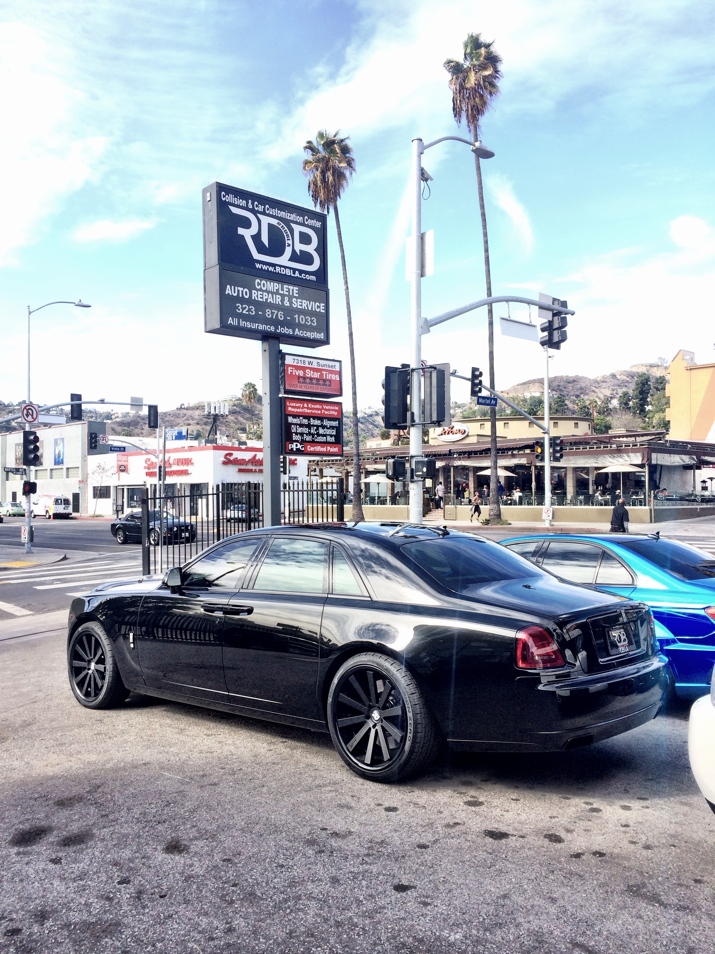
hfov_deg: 46.8
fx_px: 826
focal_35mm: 30
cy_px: 477
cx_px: 358
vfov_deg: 60.0
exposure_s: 1/507
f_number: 2.2
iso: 32
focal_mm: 4.12
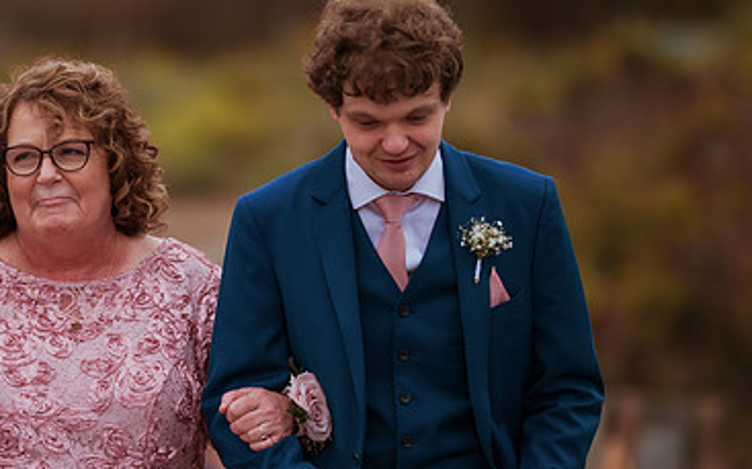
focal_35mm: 233
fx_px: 4773
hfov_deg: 9.0
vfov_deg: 5.6
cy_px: 282
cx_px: 176
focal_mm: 135
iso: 500
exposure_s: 1/3200
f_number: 1.8
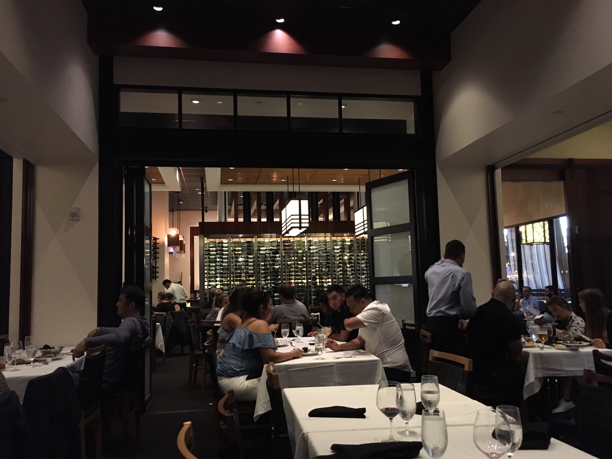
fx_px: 530
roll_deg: +1.5
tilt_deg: +4.1
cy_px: 236
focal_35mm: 30
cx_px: 312
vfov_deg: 46.8
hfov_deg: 60.0
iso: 250
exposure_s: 1/15
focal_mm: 4.15
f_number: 2.2
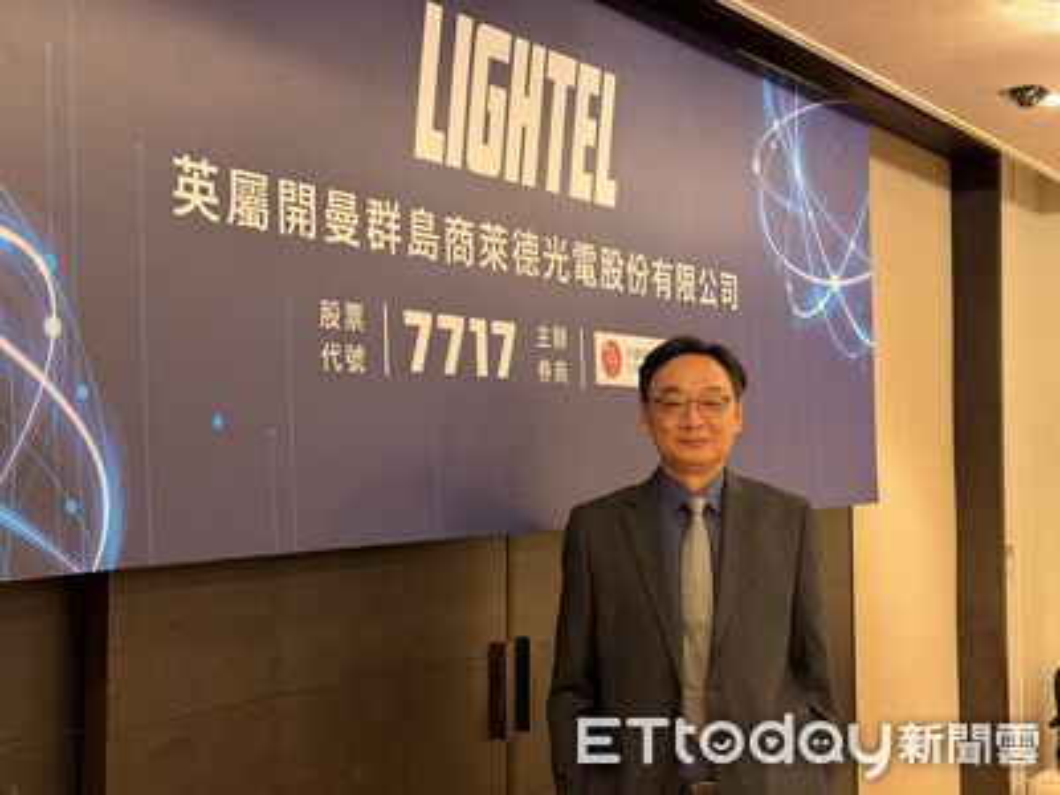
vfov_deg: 30.3
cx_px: 530
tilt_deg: +2.7
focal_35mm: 48
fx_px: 1470
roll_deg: +0.6
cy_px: 398
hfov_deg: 39.7
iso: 200
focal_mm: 6.76
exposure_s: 1/40
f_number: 1.78
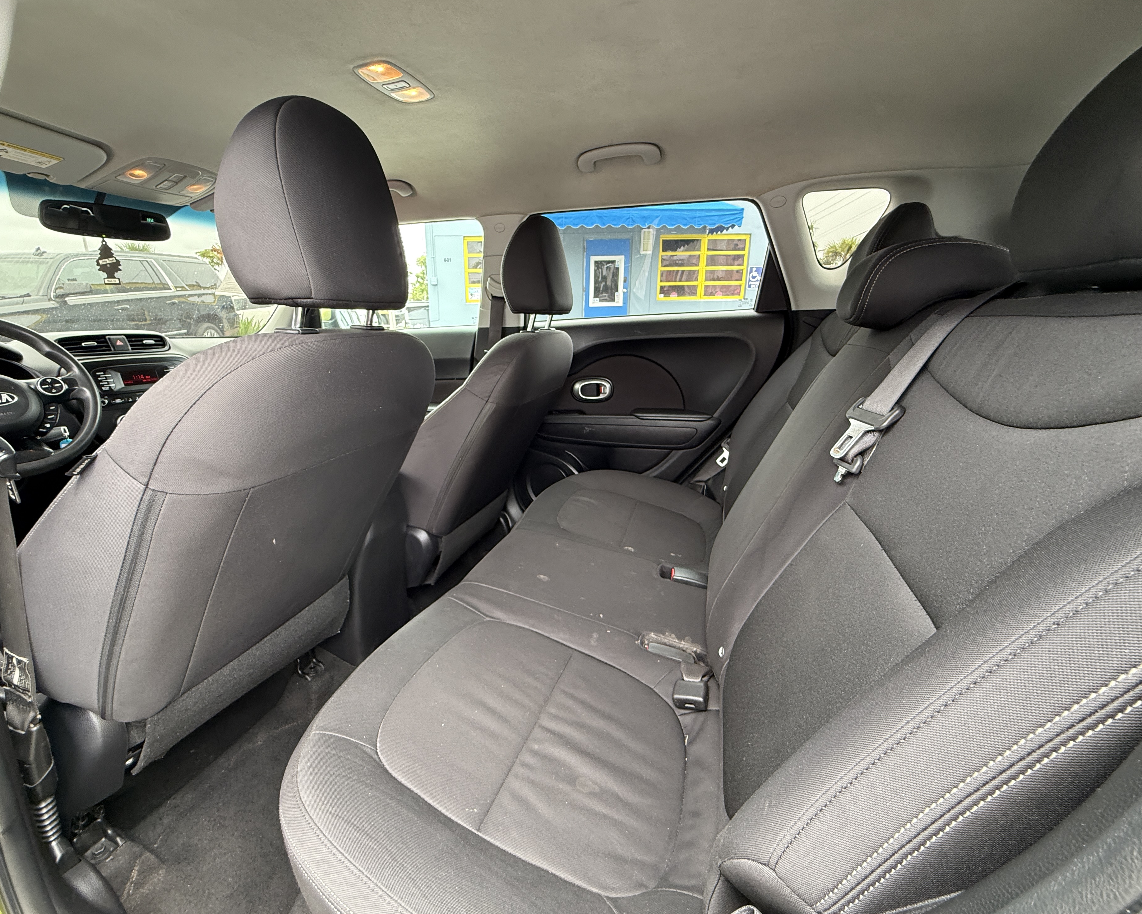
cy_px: 446
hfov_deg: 96.5
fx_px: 507
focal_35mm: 15
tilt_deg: -14.7
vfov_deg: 84.0
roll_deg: +0.4
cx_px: 521
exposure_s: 1/99
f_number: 2.2
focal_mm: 2.22
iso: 200
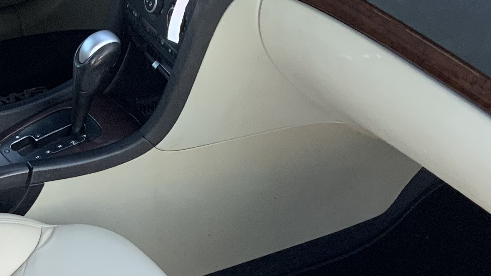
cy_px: 236
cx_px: 79
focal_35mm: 92
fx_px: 1198
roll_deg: -2.9
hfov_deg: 22.8
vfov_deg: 13.1
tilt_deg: -33.6
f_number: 1.8
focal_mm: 3
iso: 50
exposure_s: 1/122
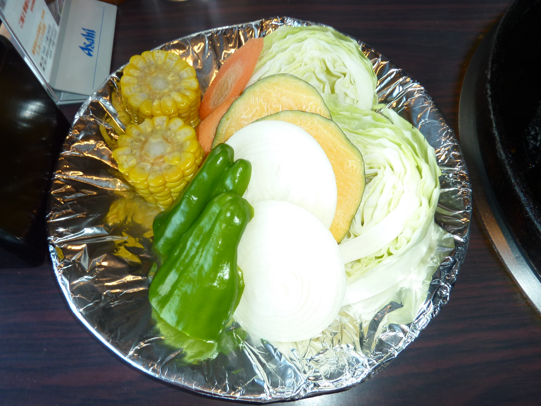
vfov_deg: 54.9
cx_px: 270
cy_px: 203
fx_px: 391
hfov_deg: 69.4
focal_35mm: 25
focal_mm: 4.1
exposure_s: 1/30
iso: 100
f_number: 3.3
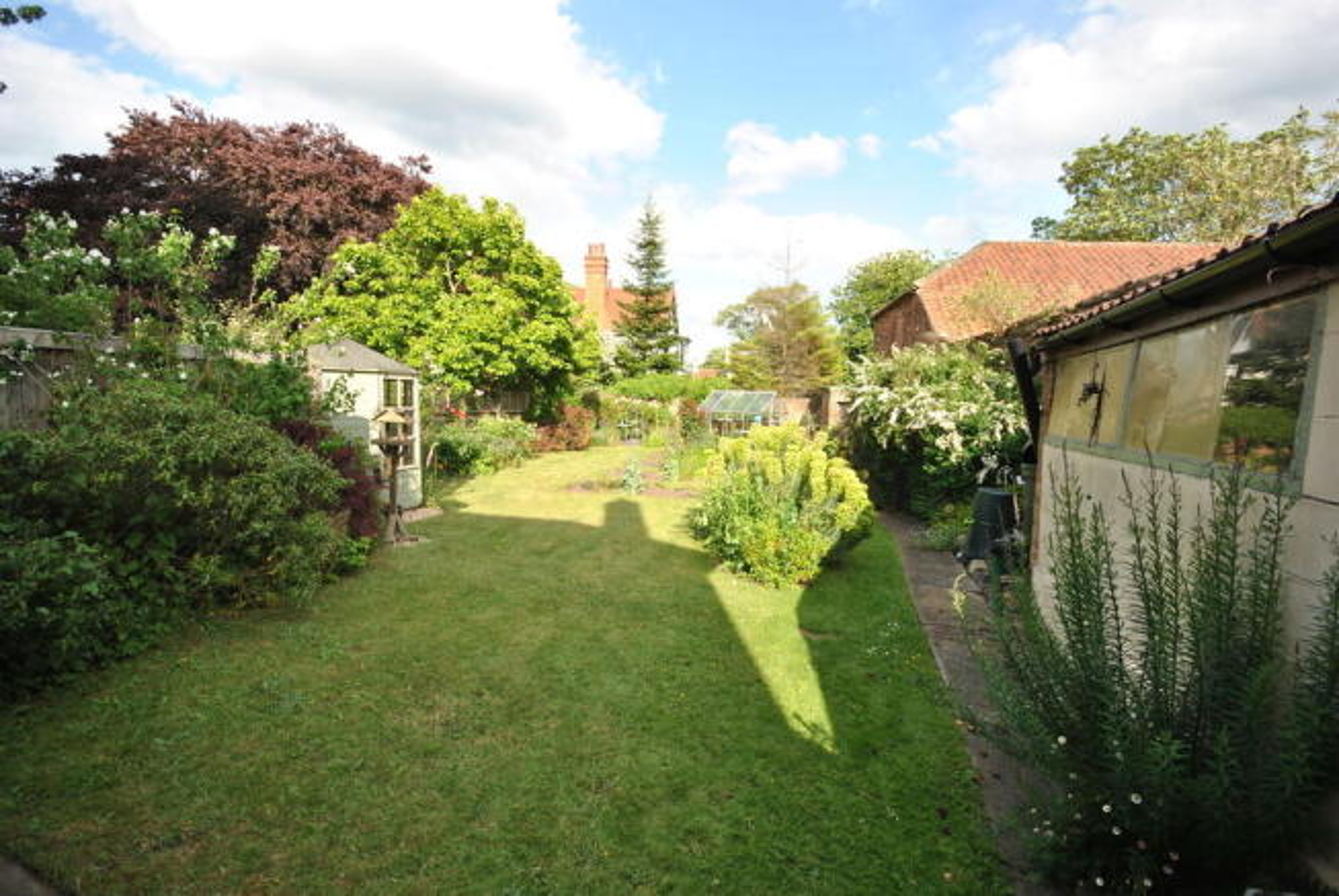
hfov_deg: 100.3
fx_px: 559
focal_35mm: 15
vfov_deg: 77.5
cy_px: 448
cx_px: 670
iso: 100
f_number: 5.6
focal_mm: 10
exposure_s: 1/125
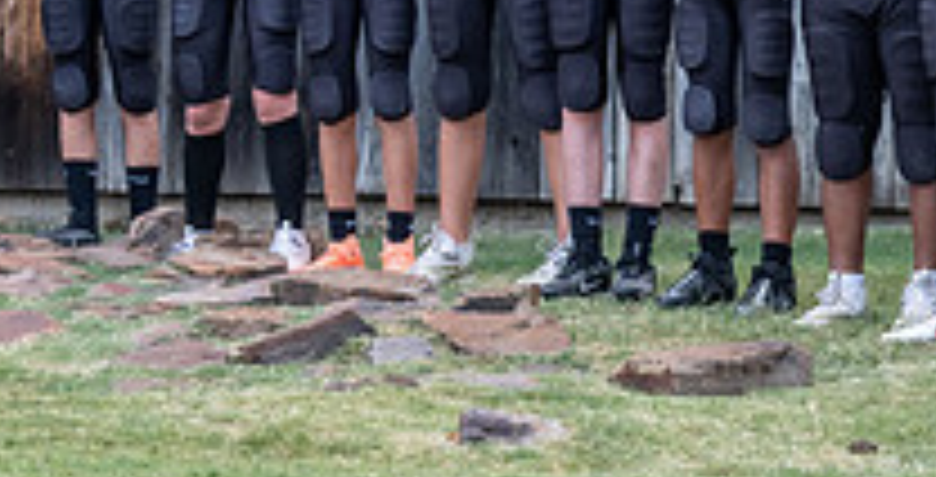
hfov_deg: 8.9
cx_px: 1223
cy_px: 23
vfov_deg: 4.6
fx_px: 5924
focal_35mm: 244
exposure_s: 1/320
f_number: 4
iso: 1000
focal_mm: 70
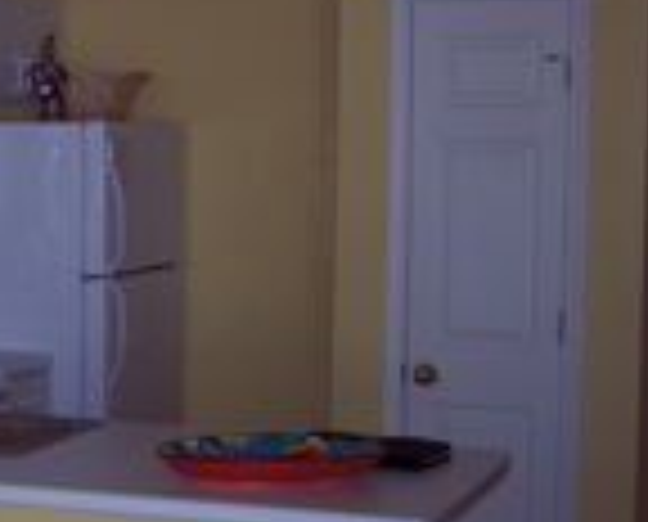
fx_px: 1865
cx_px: -54
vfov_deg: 15.9
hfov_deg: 19.0
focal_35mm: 97
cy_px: 302
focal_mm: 8
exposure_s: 1/60
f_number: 2.8
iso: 100
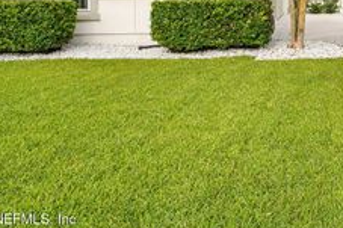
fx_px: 316
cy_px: -10
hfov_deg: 49.2
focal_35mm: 33
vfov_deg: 35.2
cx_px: 323
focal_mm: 15.1
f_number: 10
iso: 400
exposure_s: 1/250
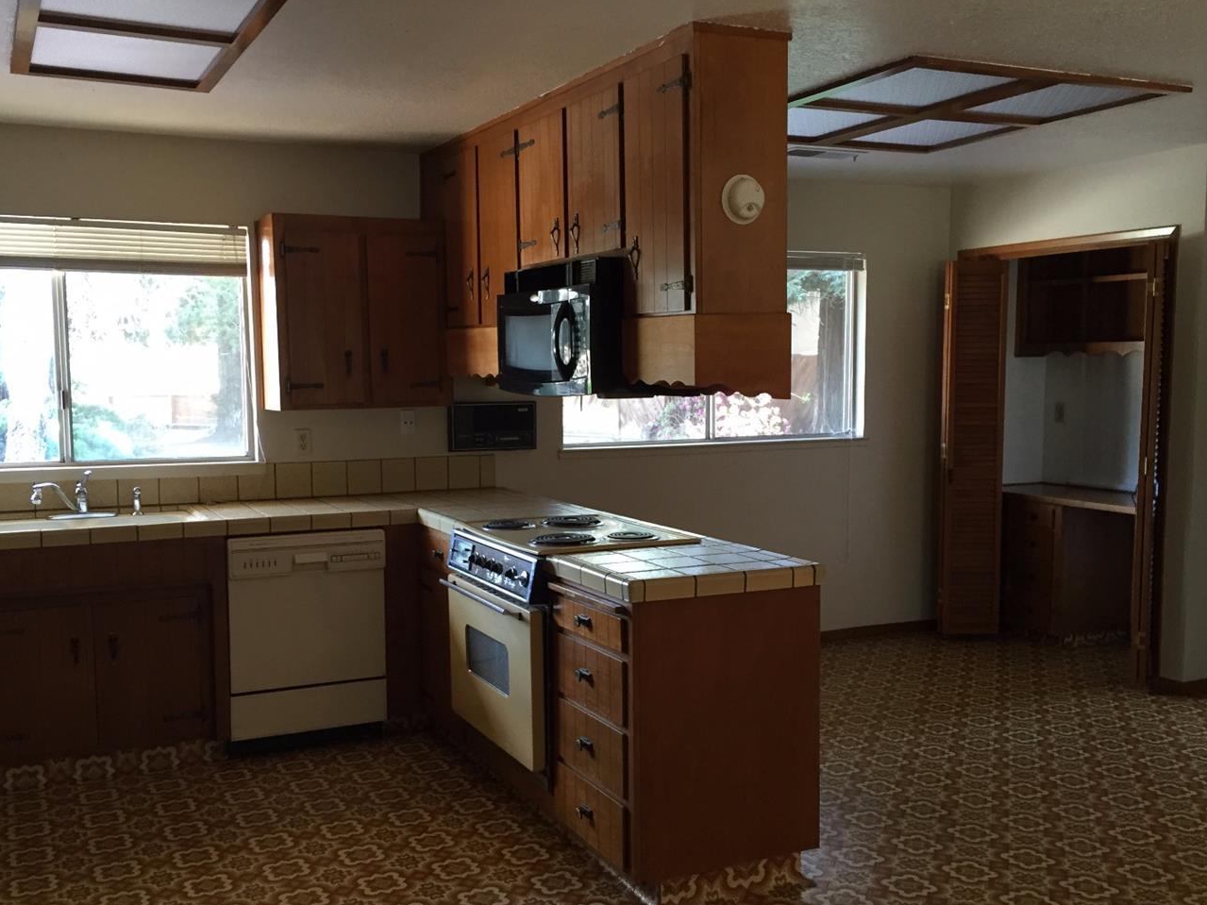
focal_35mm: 34
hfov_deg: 53.9
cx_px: 570
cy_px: 481
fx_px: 1185
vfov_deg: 41.8
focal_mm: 4.15
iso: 125
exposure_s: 1/30
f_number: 2.2
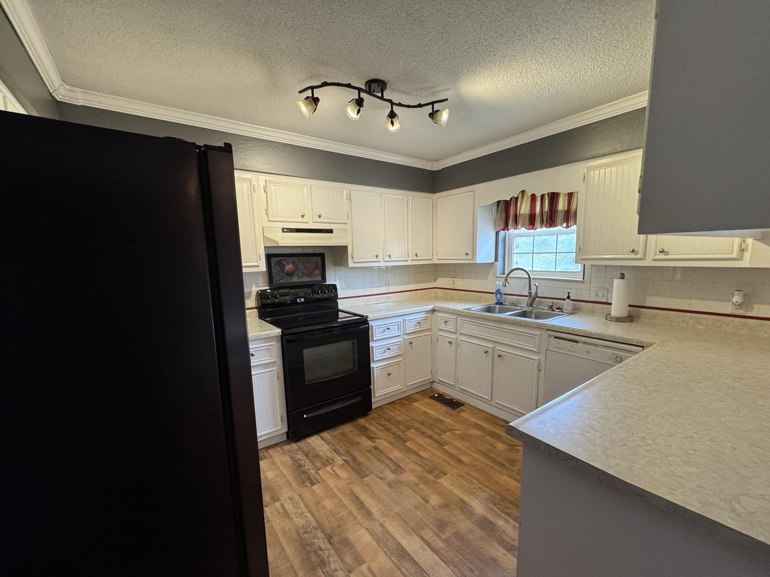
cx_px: 396
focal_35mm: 15
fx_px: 334
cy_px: 307
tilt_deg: -9.6
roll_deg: +0.8
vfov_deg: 81.6
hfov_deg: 98.1
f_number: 2.2
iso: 320
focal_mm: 2.22
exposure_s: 1/120
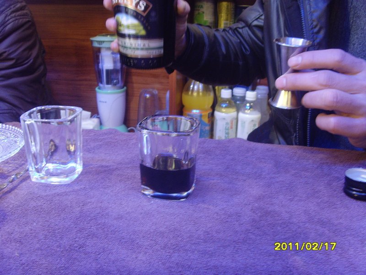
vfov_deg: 36.8
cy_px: 138
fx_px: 412
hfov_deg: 47.9
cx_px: 183
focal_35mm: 39
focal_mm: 6.6
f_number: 3.5
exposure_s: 1/4
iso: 200
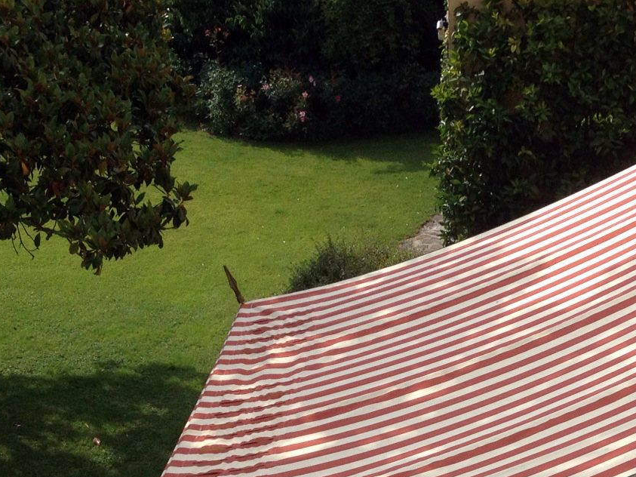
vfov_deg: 16.7
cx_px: 539
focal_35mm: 85
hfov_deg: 22.6
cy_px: 567
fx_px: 1561
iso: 50
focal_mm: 4.3
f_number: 2.4
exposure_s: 1/890
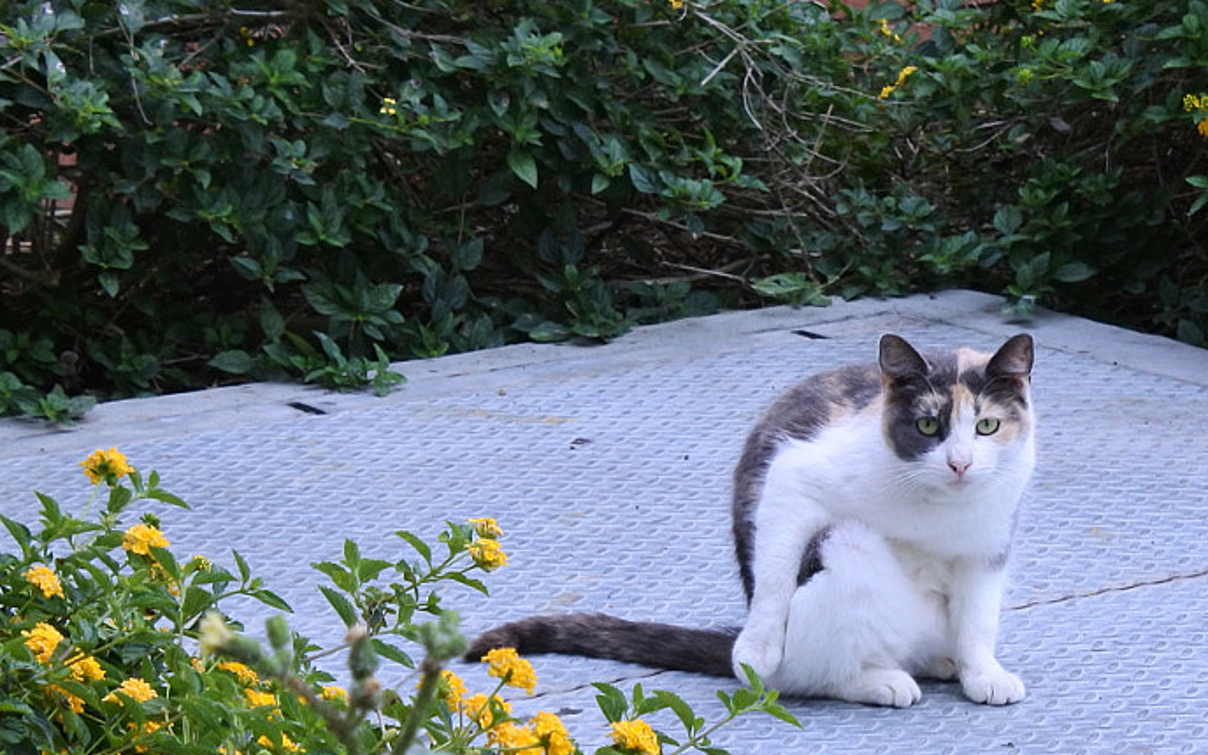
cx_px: 917
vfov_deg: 6.8
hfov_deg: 10.9
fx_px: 6321
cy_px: 495
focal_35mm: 192
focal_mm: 30
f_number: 5.6
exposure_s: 1/50
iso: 200
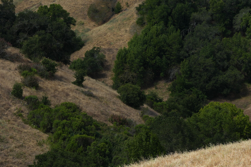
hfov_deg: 16.6
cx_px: 60
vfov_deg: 10.9
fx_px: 858
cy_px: -35
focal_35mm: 123
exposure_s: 1/1000
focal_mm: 50
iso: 160
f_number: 4.5
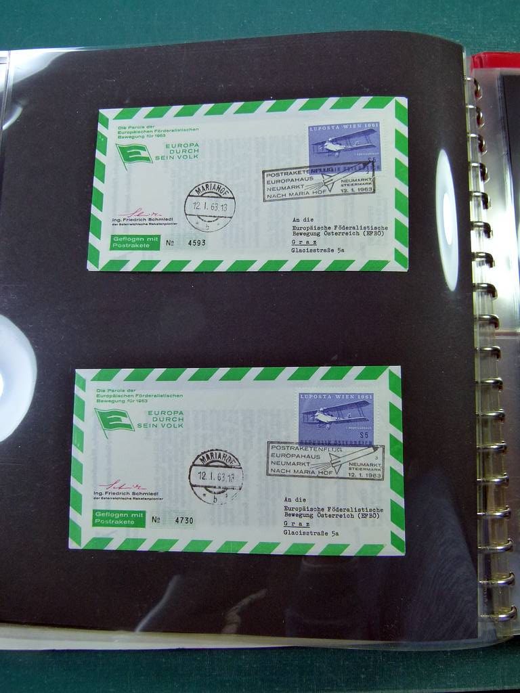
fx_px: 601
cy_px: 346
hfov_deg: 46.8
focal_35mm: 30
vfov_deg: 60.0
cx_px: 260
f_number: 3
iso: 160
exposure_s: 1/100
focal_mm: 5.4
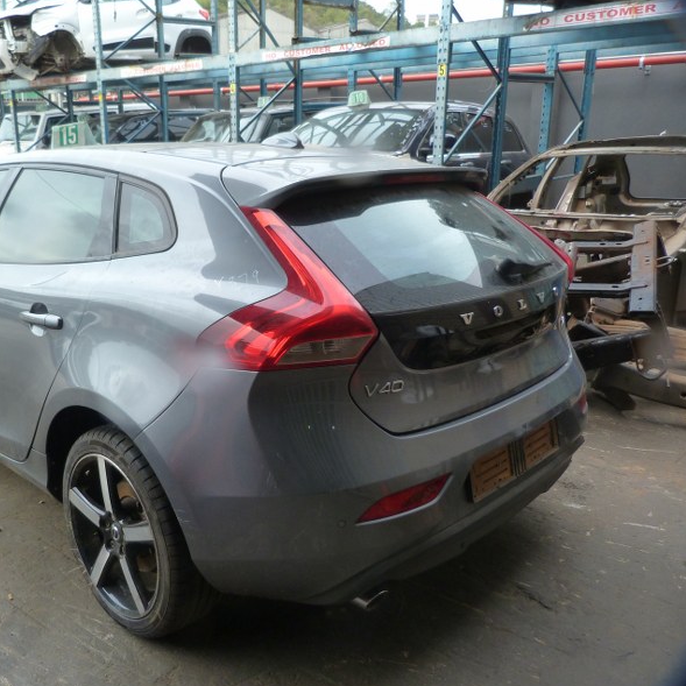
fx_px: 673
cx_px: 222
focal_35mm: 30
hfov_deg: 52.9
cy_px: 344
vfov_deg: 54.0
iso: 125
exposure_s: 1/125
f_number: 2.8
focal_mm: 4.5
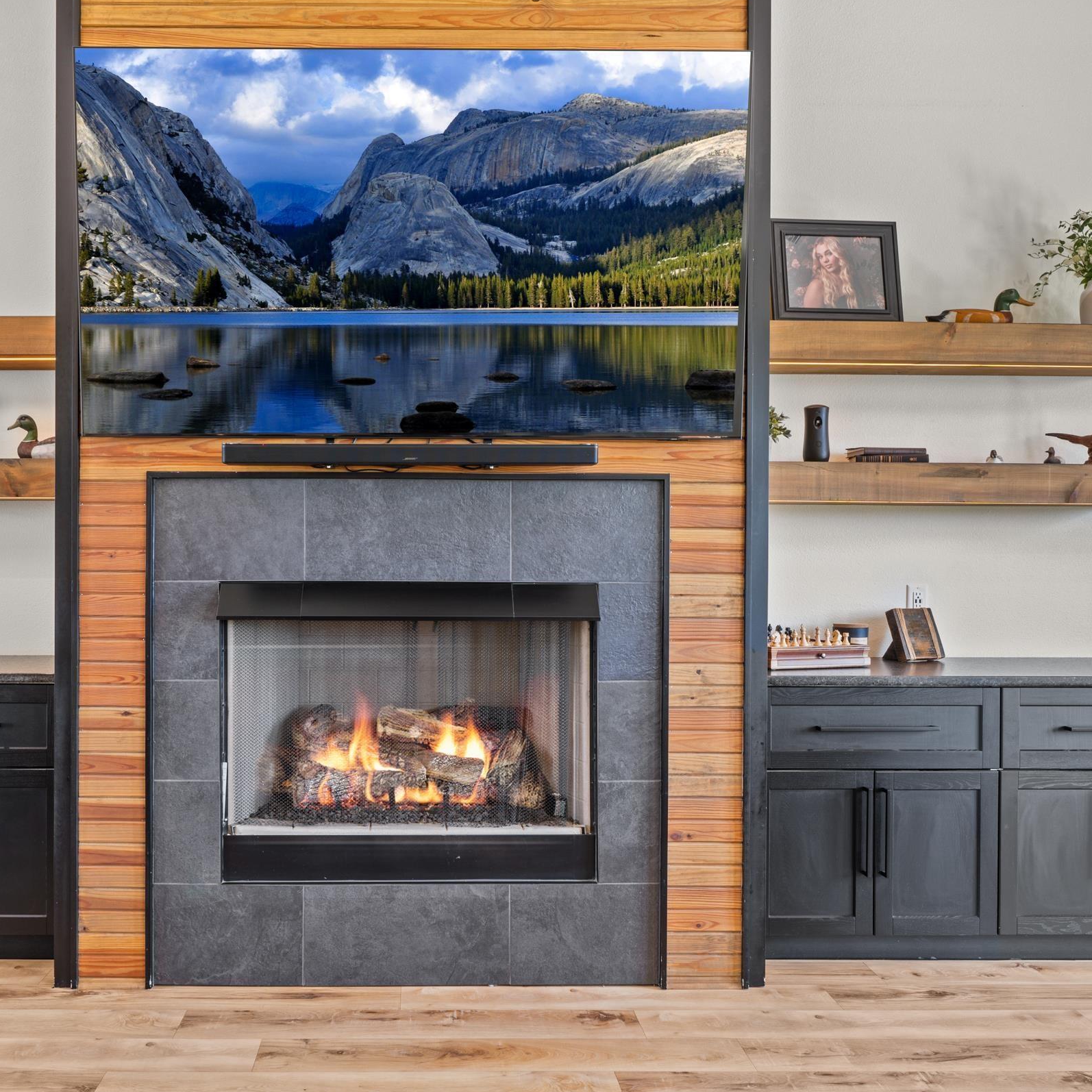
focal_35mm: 29
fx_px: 1035
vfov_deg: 55.6
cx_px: 425
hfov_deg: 55.1
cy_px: 561
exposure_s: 1.6
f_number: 9
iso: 200
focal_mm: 14.5
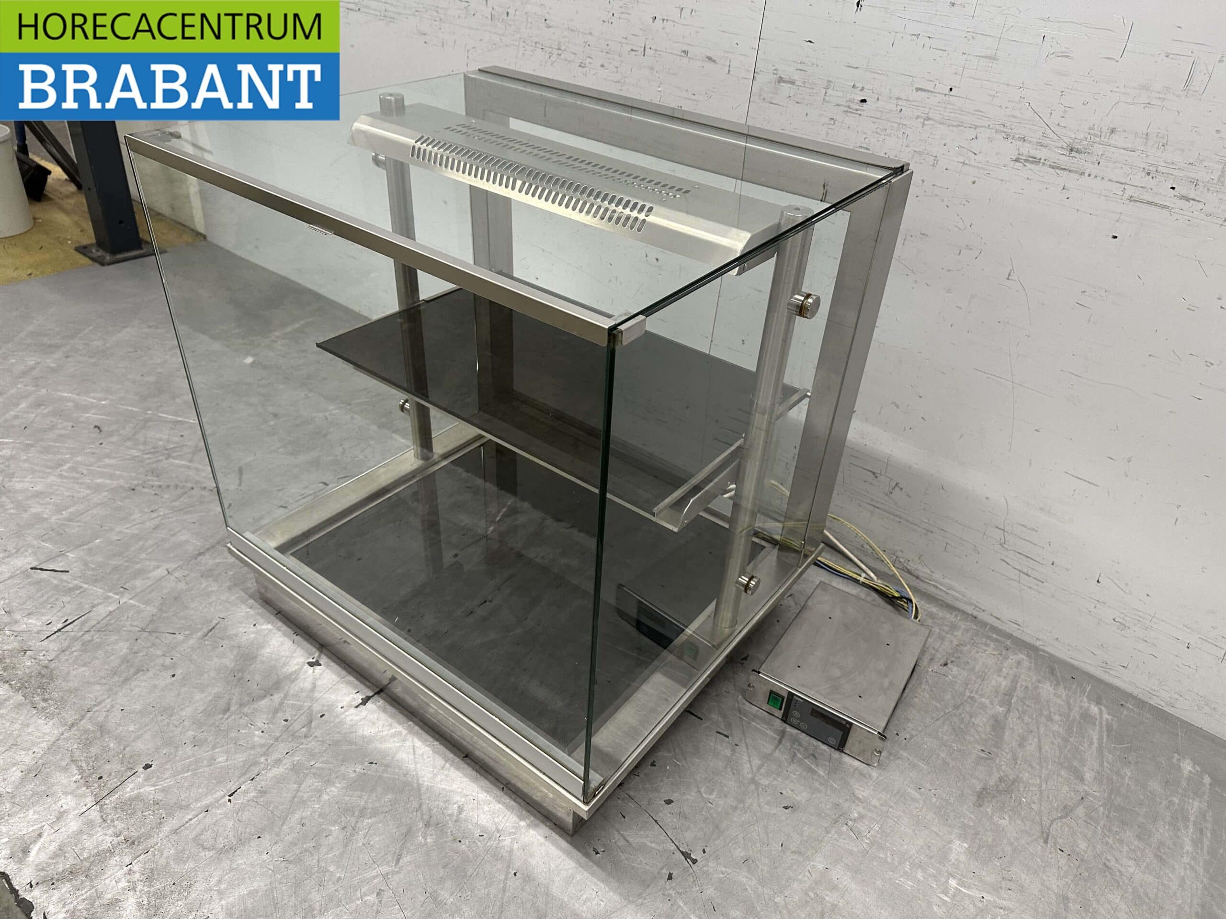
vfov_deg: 56.8
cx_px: 613
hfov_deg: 71.6
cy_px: 460
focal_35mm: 24
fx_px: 850
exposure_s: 1/50
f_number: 1.78
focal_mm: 6.86
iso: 200
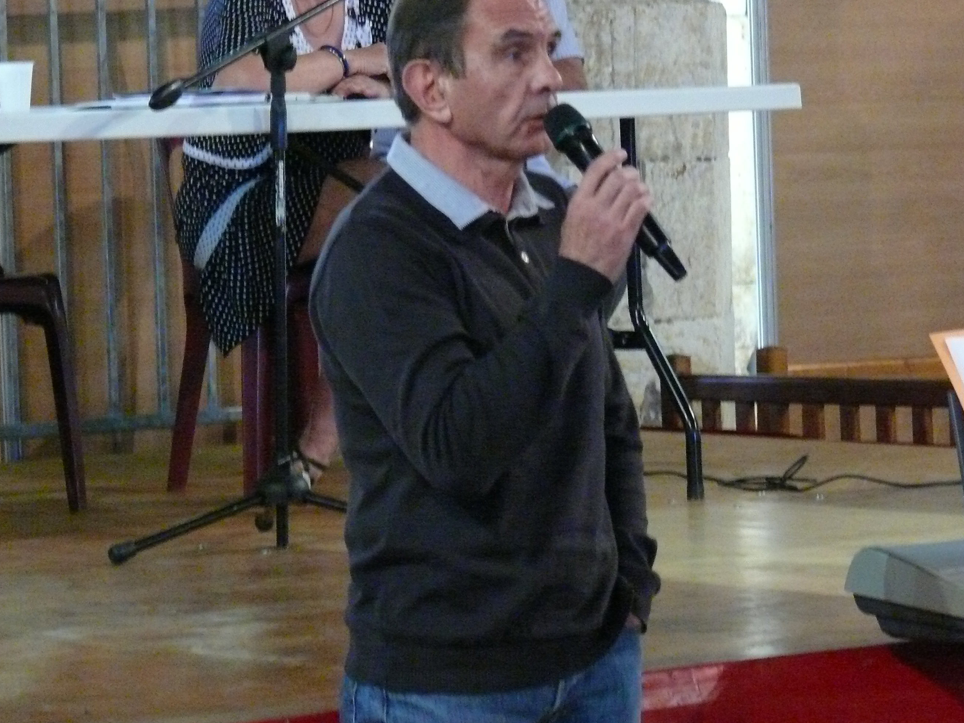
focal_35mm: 184
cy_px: 374
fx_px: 5124
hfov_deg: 10.7
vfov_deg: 8.1
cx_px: 567
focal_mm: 28
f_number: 3.6
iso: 800
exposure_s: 1/25
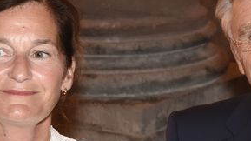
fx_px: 1390
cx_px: 211
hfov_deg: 10.3
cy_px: 103
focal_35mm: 209
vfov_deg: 5.8
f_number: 4.5
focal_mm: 48
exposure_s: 1/80
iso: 1600
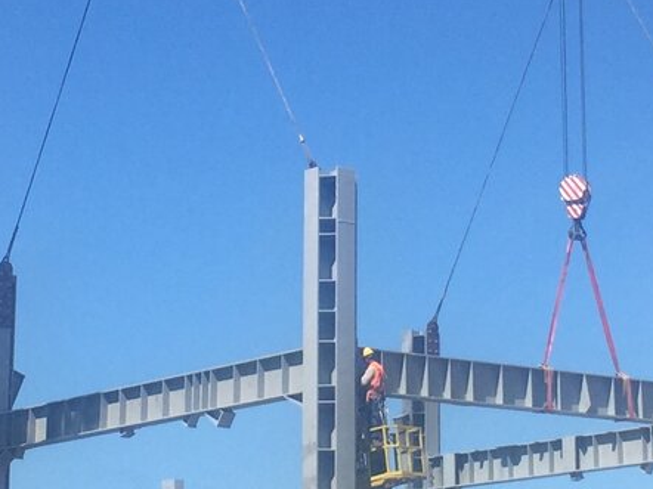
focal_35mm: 126
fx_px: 2376
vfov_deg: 11.7
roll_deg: -1.4
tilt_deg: +13.2
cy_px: 205
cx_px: 272
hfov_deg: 15.6
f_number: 2.2
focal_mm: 4.15
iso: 32
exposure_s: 1/2198
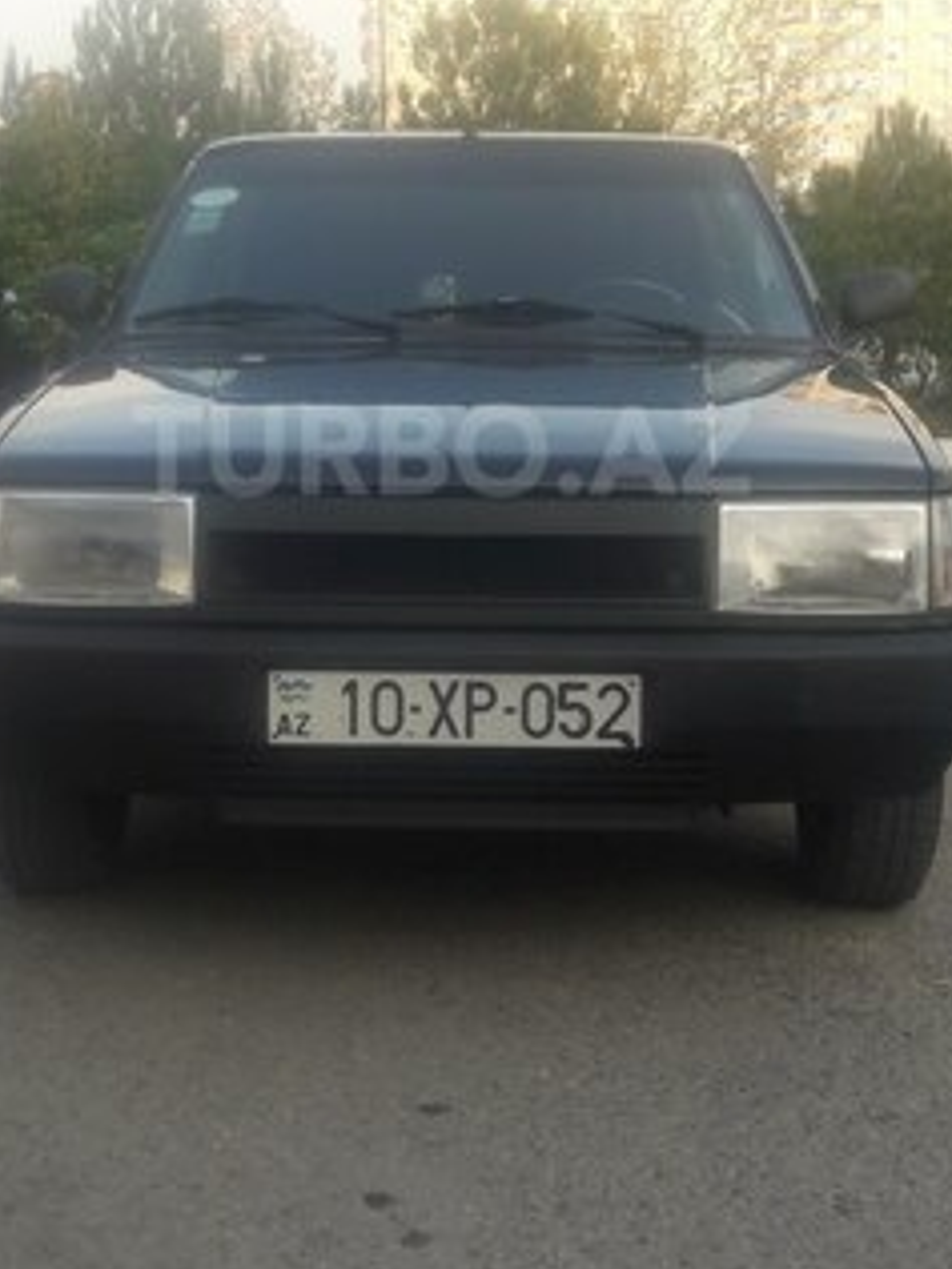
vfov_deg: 42.5
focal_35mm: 44
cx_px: 442
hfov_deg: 32.9
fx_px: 1613
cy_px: 450
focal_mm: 3.7
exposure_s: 1/280
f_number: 1.9
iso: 40
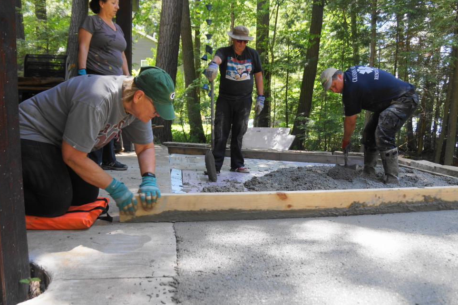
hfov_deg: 65.5
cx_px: 231
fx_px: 356
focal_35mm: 28
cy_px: 151
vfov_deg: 46.4
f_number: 4
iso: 250
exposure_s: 1/60
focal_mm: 18
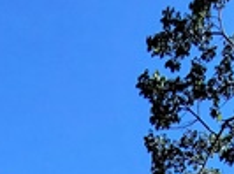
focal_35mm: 98
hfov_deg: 19.7
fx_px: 661
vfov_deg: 9.8
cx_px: 28
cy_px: 575
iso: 50
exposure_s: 1/584
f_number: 2.2
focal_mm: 2.2
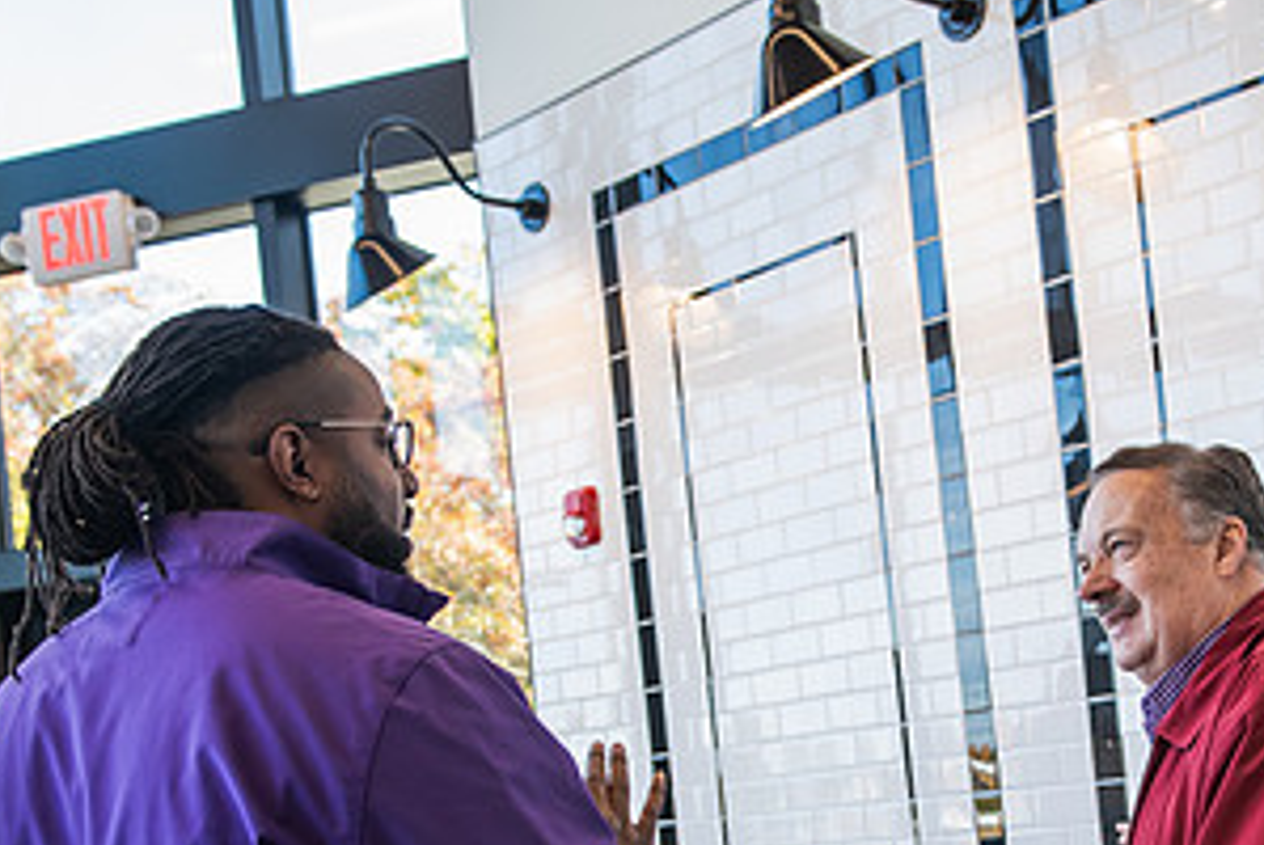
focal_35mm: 62
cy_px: 784
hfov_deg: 32.0
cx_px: 862
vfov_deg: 21.4
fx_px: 2179
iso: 640
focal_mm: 32
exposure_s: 1/250
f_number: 3.5
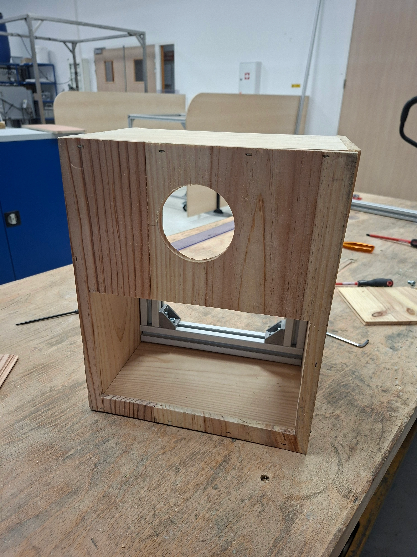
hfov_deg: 58.9
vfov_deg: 73.9
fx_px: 369
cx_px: 208
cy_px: 278
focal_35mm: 23
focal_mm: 5.54
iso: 320
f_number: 1.8
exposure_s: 1/100
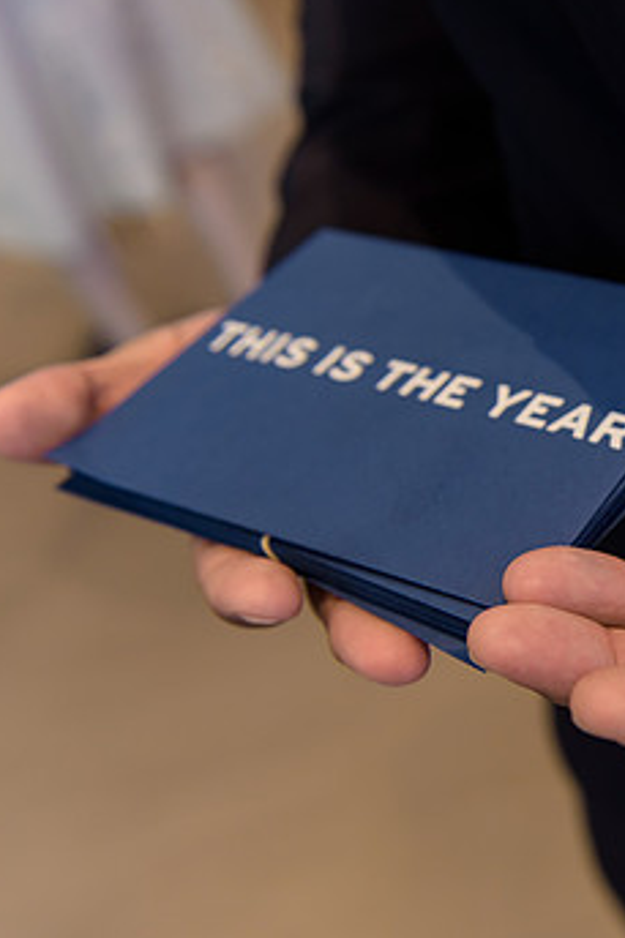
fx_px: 1408
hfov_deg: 23.1
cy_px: 489
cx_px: 731
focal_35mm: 54
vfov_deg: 36.9
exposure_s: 1/160
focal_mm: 32
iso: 640
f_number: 3.2
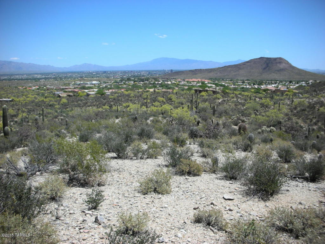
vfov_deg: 40.7
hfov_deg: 52.6
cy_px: 122
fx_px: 329
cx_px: 162
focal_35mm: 35
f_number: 8.5
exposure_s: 1/103
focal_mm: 5.8
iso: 50
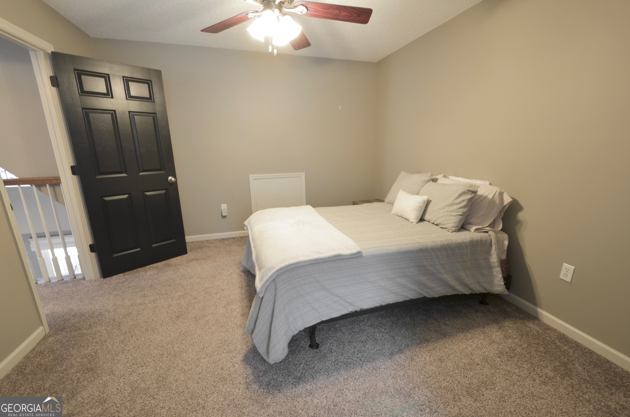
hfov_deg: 100.5
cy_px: 208
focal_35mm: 15
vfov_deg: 77.1
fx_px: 262
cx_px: 315
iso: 200
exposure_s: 1/1.3
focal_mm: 10
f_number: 9
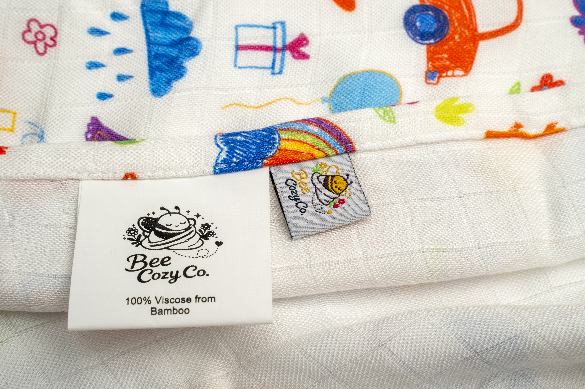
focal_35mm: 72
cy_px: 194
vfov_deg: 18.9
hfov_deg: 28.1
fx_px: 1169
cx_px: 292
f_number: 18
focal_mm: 72
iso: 160
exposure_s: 1/200
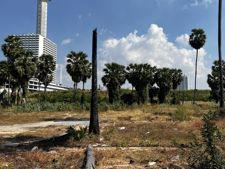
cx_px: 133
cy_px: 82
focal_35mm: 31
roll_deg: +0.5
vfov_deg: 45.4
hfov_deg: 58.0
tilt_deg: +5.9
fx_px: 201
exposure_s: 1/5882
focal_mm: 5.7
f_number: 1.5
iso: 50
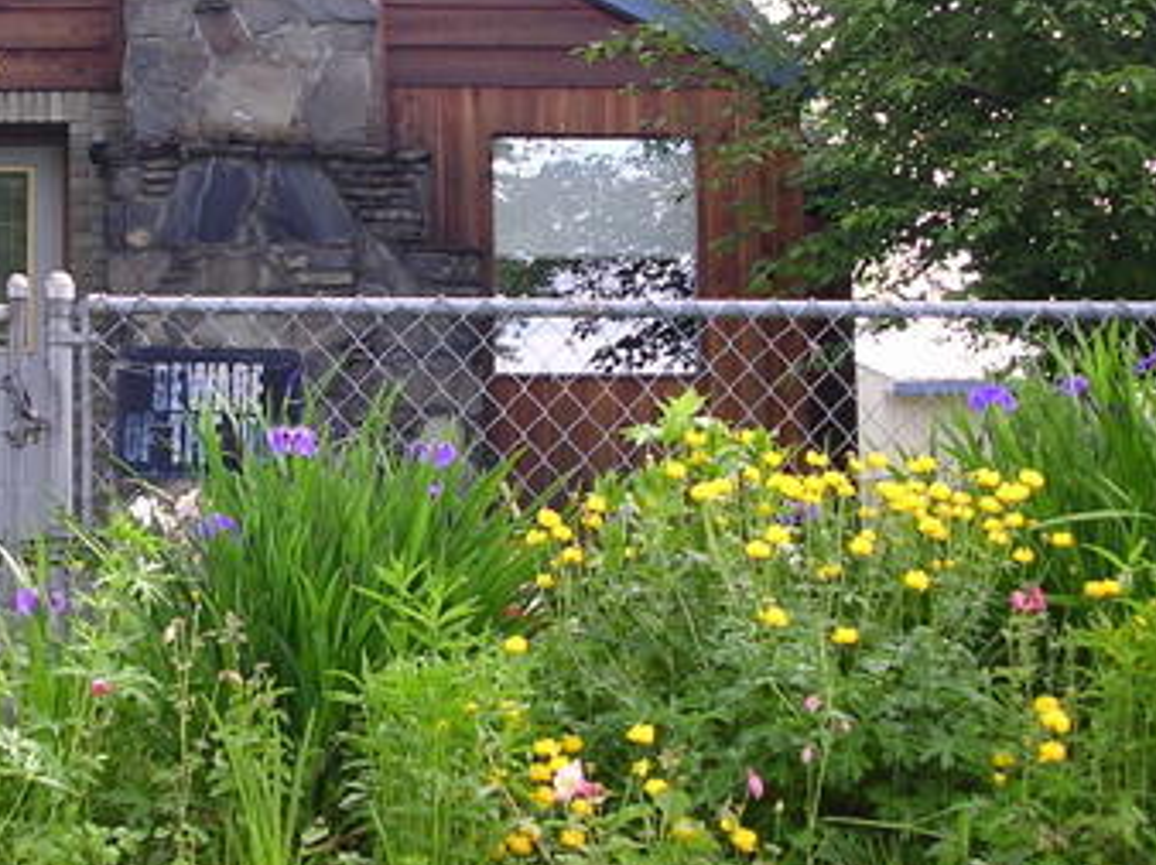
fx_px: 2403
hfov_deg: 26.8
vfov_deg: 20.4
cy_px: 315
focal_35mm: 72
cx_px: 311
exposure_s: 1/53.4
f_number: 2.8
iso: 100
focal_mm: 5.8
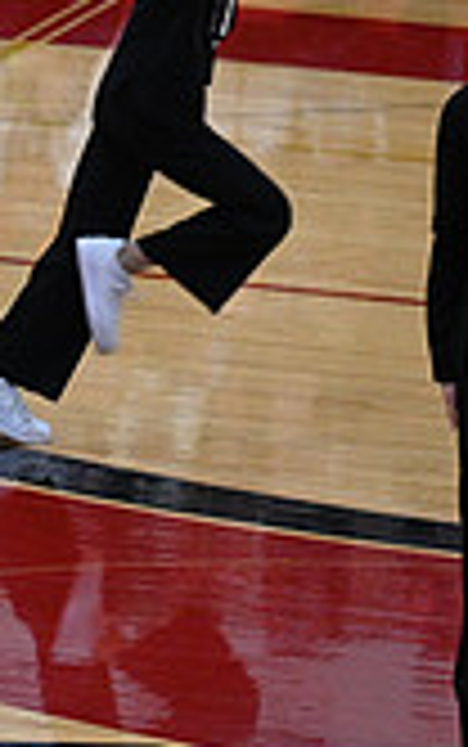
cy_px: 25
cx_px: -824
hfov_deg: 2.8
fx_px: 9453
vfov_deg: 4.5
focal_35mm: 464
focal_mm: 130
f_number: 4
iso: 4000
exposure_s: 1/400
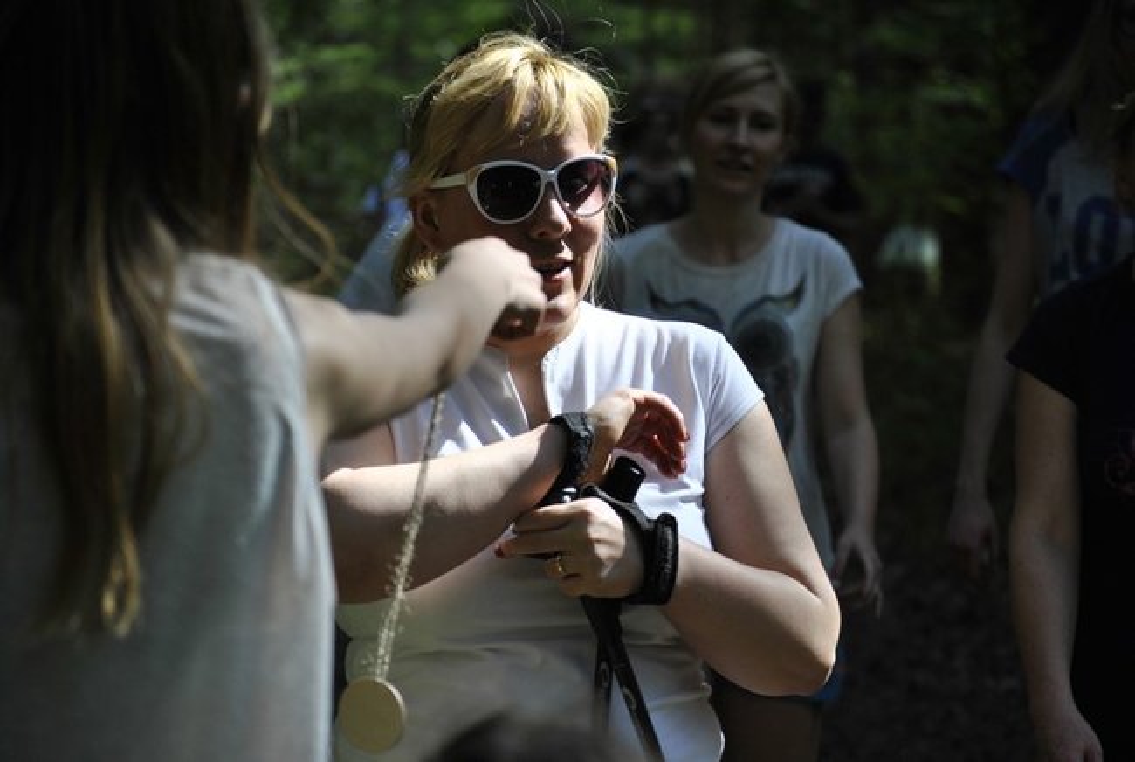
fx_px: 4359
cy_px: 381
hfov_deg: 14.8
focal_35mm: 138
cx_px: 568
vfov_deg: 10.0
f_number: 4.5
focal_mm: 92
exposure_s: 1/640
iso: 200
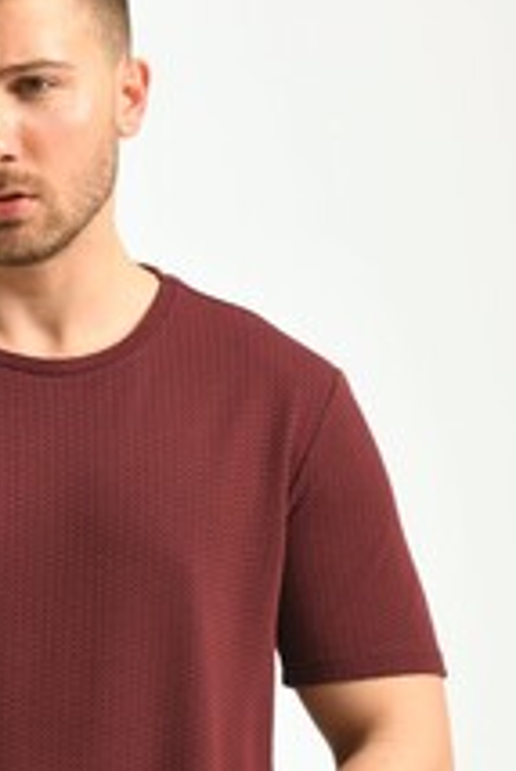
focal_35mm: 308
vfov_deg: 6.7
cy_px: 767
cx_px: -11
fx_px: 6611
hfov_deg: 4.5
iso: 100
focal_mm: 122
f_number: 5.6
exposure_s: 1/160
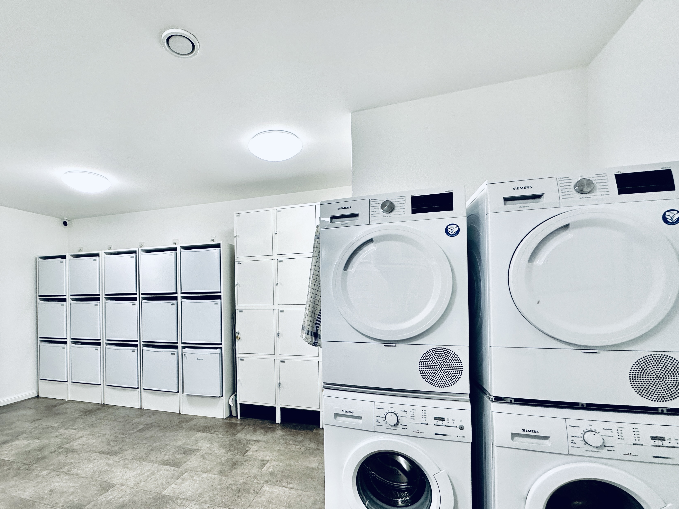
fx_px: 333
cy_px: 293
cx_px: 286
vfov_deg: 74.3
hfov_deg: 90.3
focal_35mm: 17
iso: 125
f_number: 2.2
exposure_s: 1/100
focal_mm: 2.22
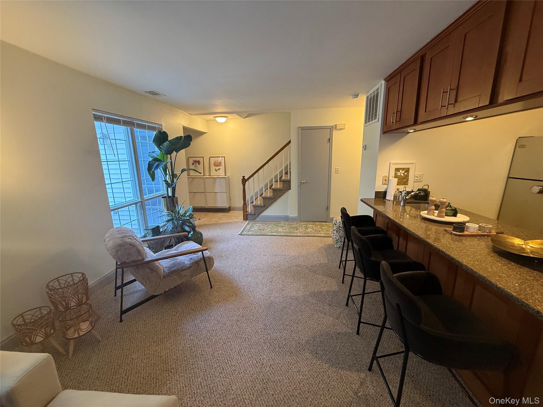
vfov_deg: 85.7
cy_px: 204
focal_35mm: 14
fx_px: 220
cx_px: 272
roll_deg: +0.4
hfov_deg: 102.1
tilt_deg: -12.3
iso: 320
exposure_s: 1/60
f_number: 2.2
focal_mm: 2.22
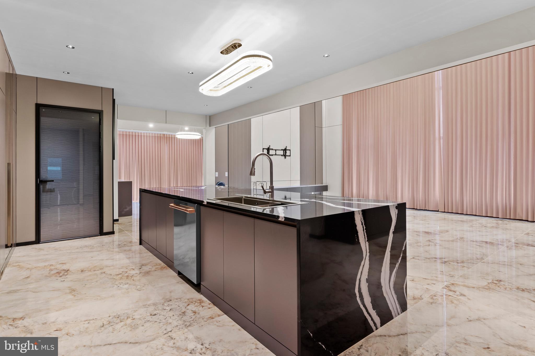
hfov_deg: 90.0
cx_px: 268
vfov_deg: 67.4
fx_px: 267
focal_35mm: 18
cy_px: 178
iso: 500
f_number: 8
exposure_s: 1/6
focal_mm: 18
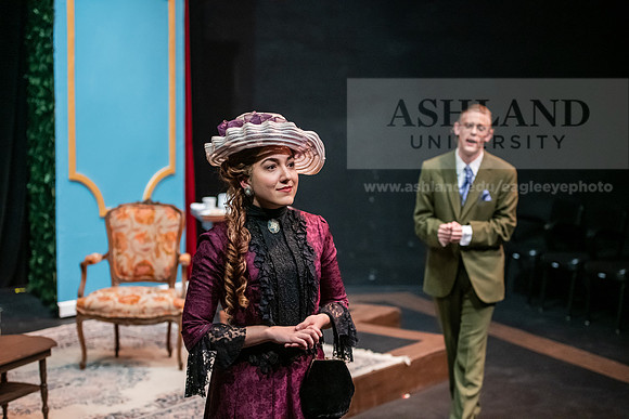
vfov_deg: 19.5
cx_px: 314
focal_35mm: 70
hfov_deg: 28.8
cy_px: 210
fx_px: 1223
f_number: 3.2
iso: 3200
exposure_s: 1/200
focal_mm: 70
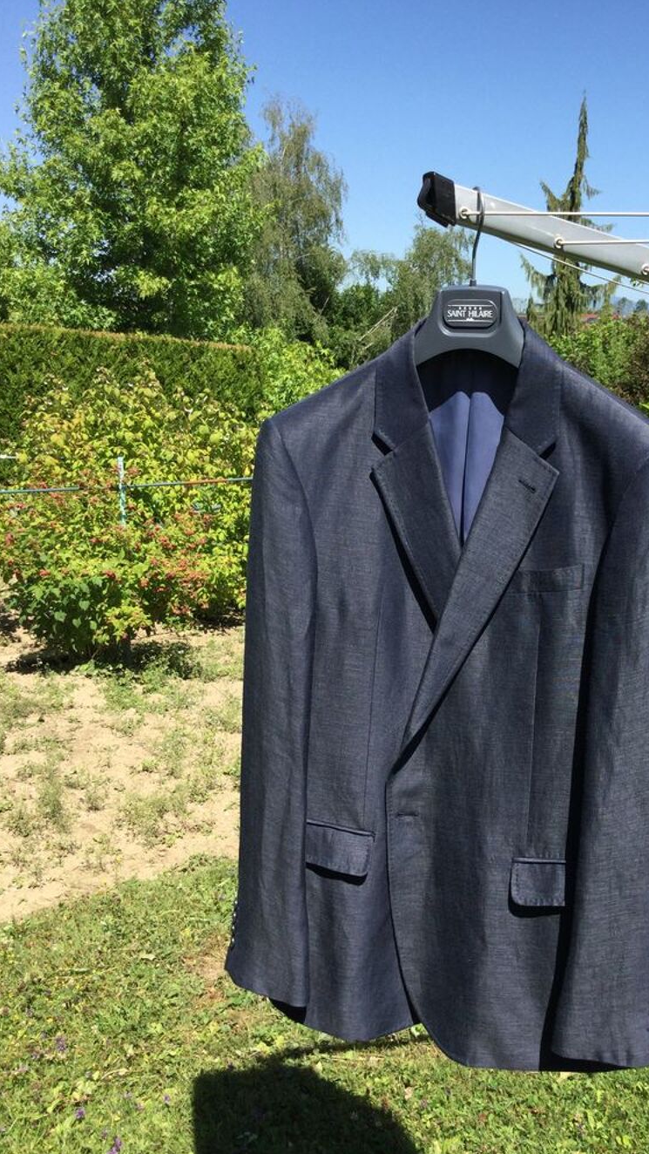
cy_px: 579
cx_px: 430
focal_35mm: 34
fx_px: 1040
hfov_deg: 34.4
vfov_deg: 58.0
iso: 25
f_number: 2.4
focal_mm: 3.3
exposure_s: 1/886
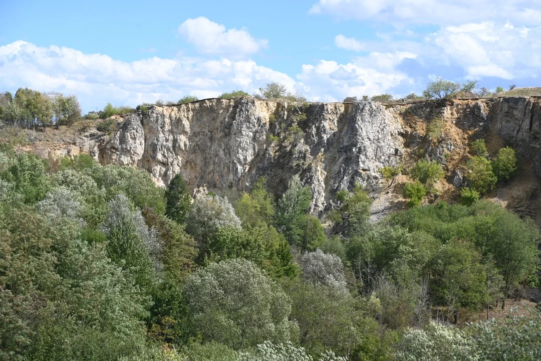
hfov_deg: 28.8
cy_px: 180
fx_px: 1052
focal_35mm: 70
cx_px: 270
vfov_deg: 19.5
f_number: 7.1
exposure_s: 1/320
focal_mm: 70
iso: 100
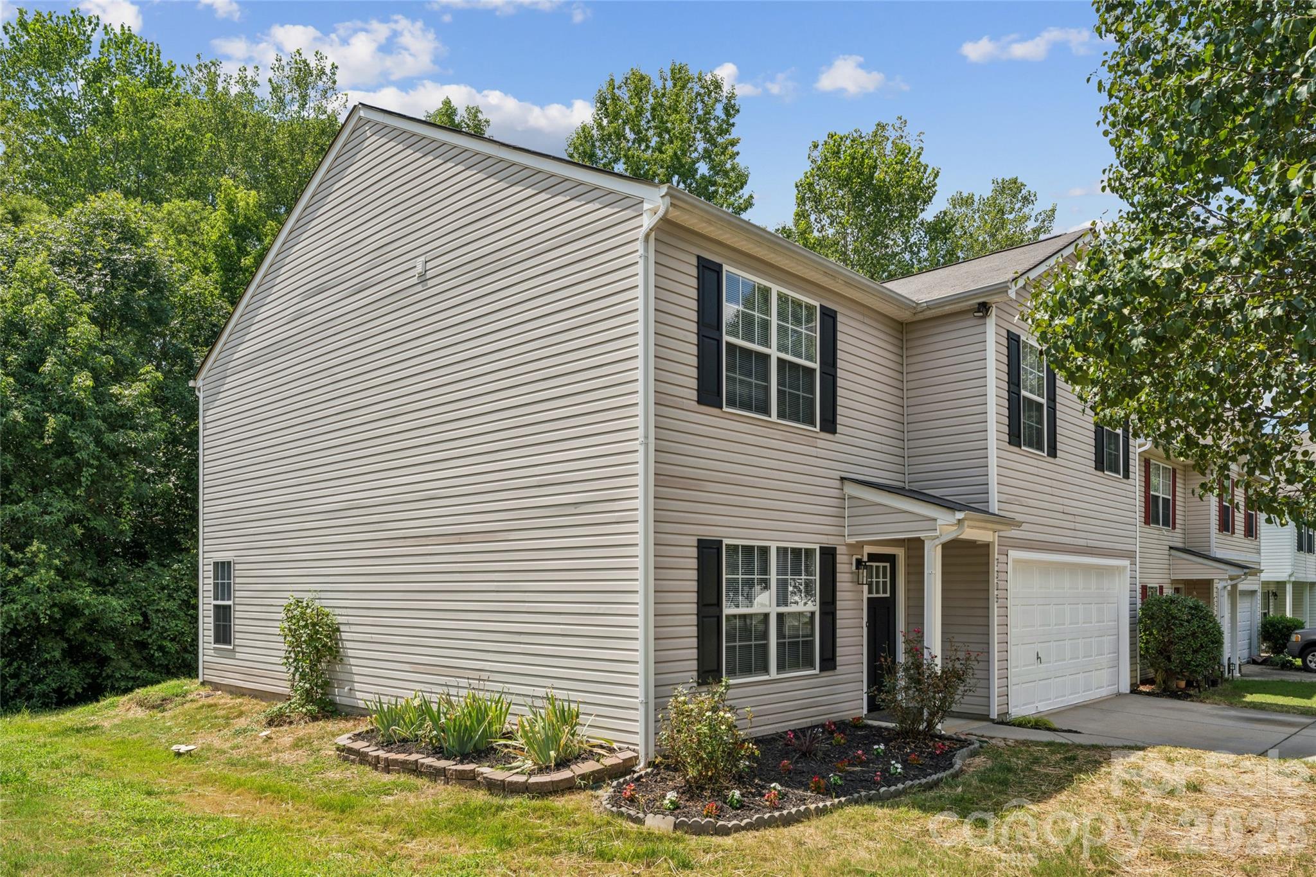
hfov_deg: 73.7
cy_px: 438
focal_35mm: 24
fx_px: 877
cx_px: 658
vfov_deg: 53.1
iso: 100
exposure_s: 1/80
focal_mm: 24
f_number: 13
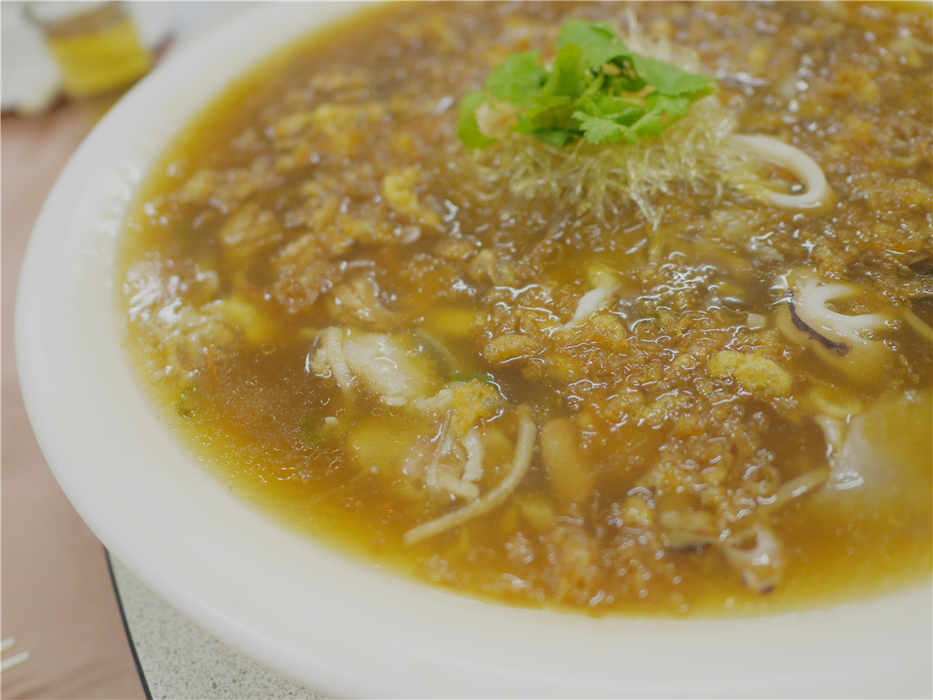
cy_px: 350
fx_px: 809
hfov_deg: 60.0
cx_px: 466
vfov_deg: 46.8
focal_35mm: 30
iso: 320
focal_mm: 15
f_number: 1.7
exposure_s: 1/60
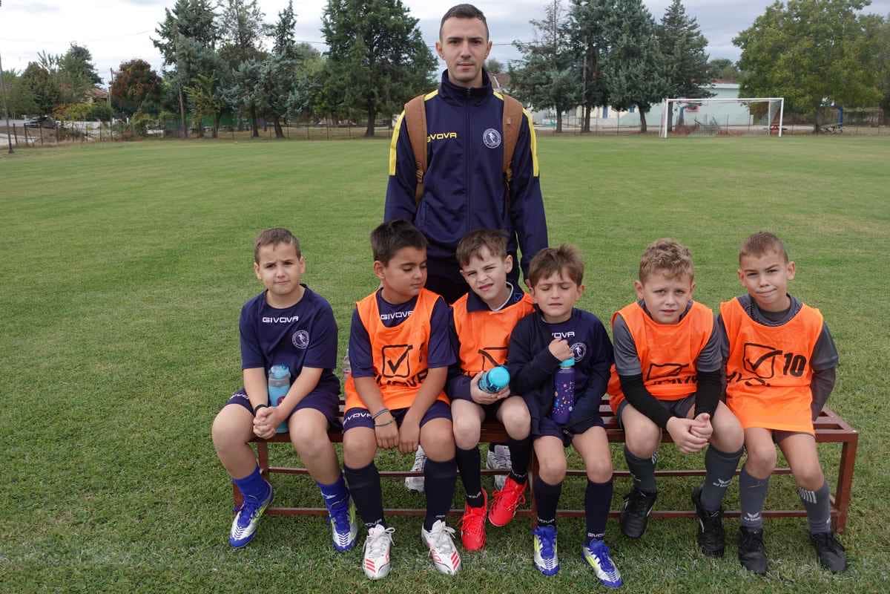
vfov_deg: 42.3
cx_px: 445
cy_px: 297
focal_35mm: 31
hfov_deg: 60.3
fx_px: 766
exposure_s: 1/640
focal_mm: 12.04
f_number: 2.8
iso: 125
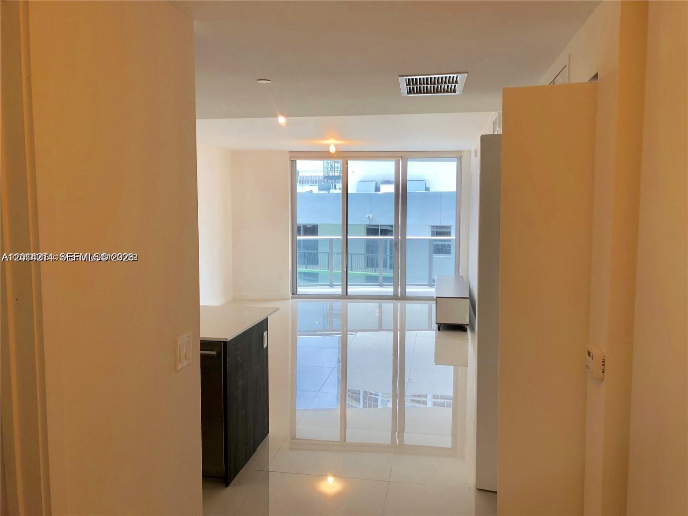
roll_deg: -0.4
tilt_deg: -5.3
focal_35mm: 28
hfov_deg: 63.4
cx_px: 344
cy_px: 258
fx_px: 557
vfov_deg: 49.7
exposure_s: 1/120
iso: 50
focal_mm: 3.99
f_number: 1.8
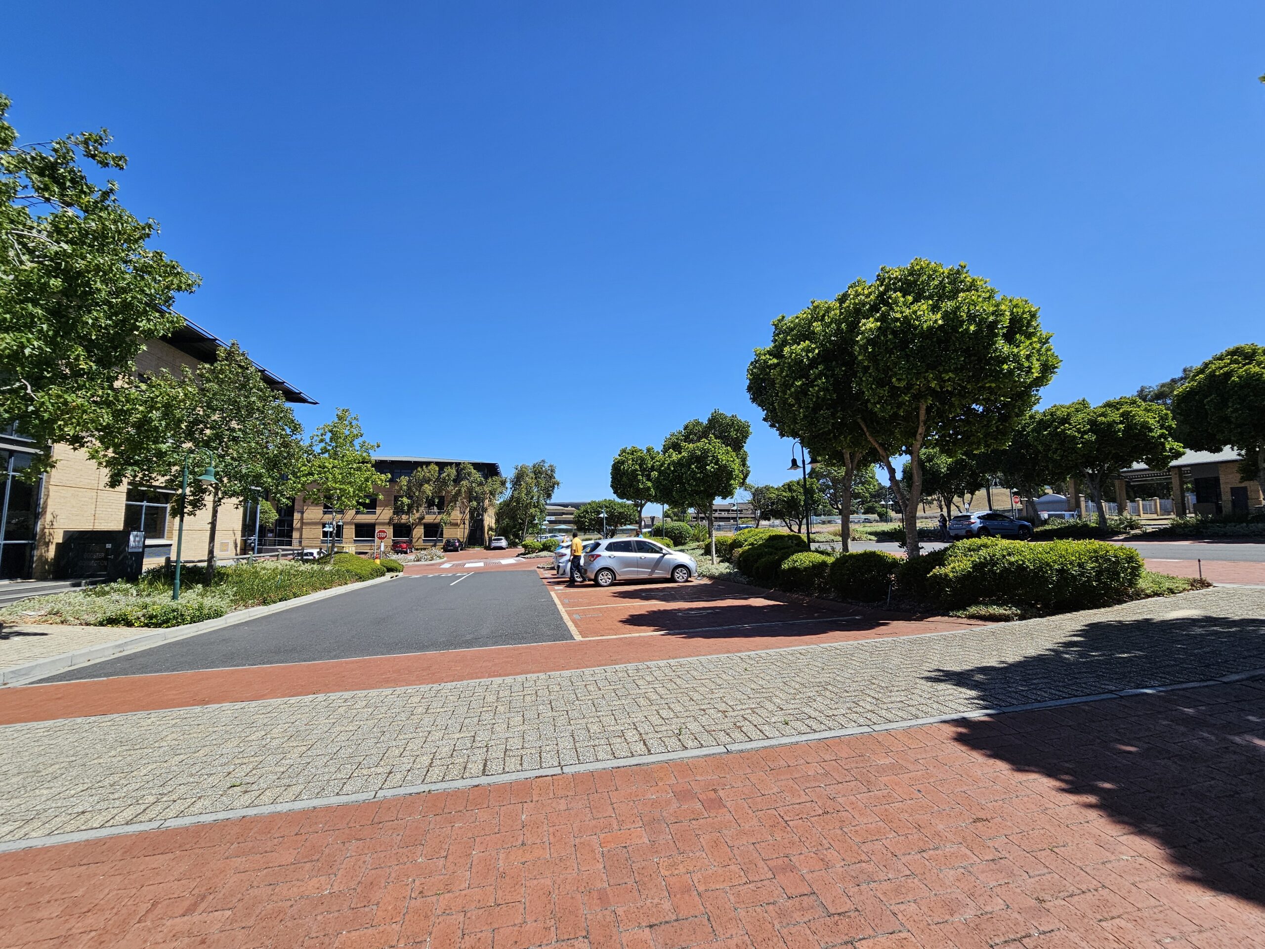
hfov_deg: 106.2
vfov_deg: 89.9
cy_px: 474
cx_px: 632
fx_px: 475
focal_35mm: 13
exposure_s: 1/2417
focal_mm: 2.2
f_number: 2.2
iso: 50
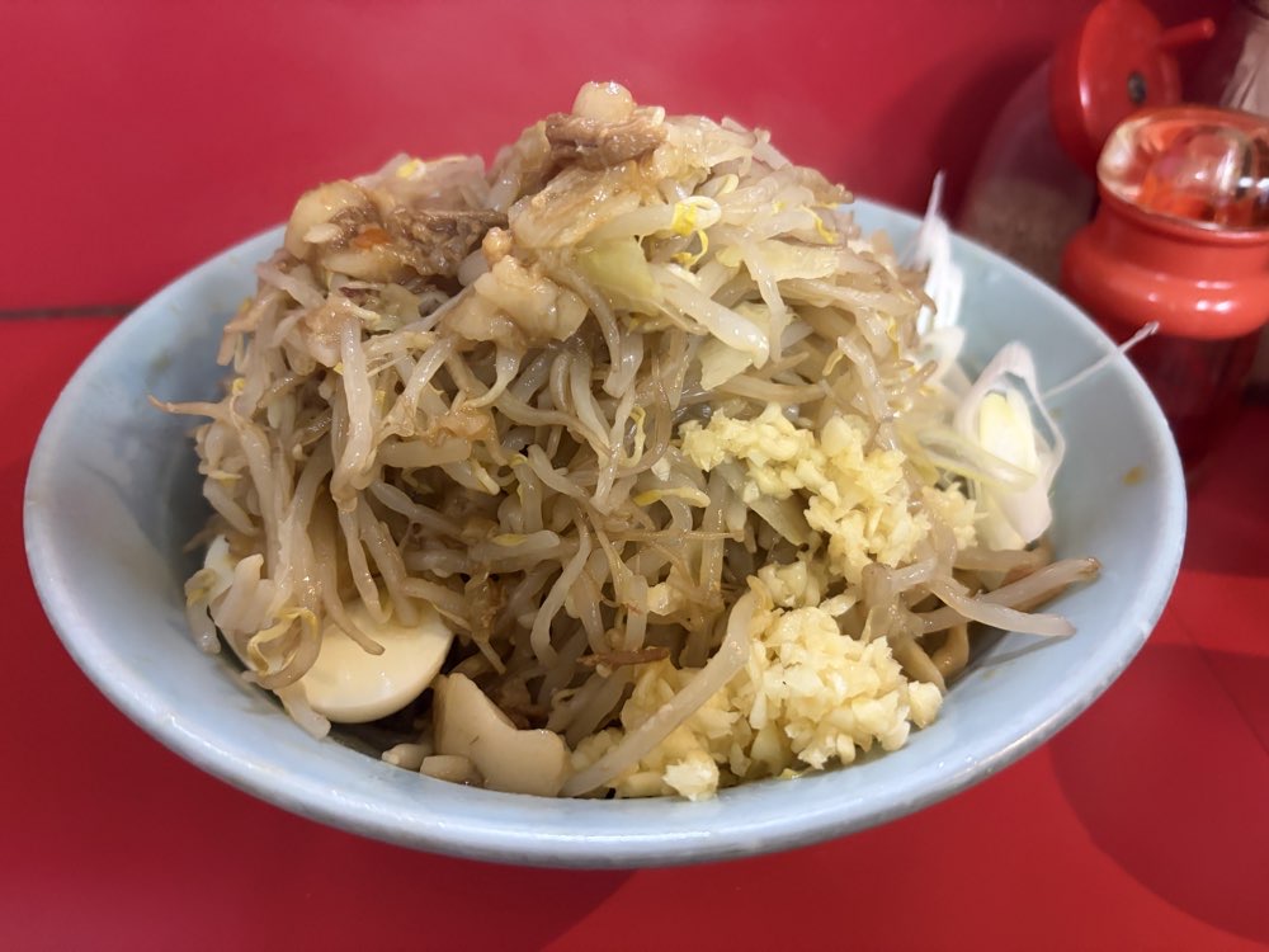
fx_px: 953
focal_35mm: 26
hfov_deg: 67.3
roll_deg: +0.2
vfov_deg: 53.1
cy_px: 476
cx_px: 634
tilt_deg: -38.0
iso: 400
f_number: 1.6
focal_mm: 5.96
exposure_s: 1/50
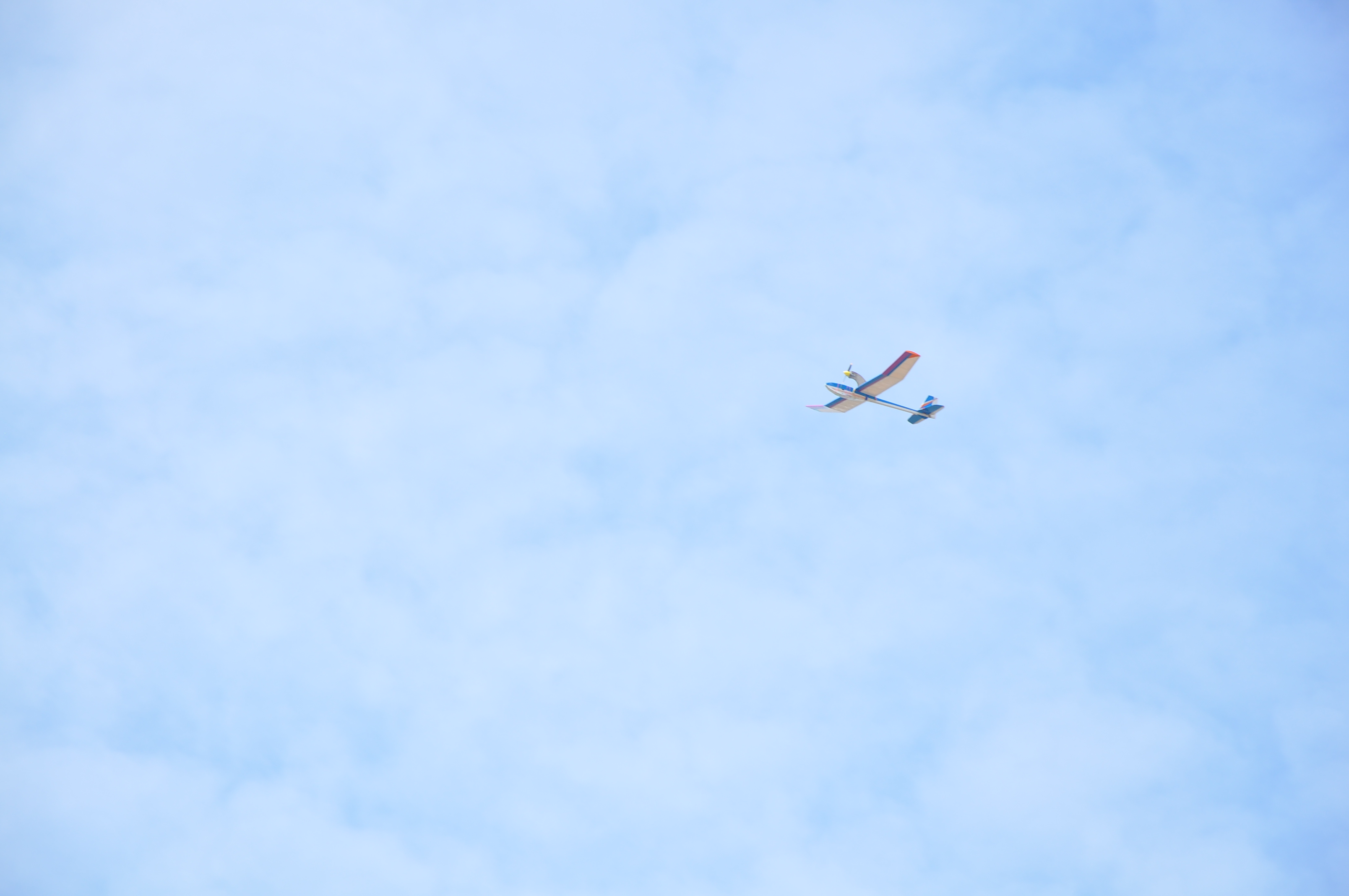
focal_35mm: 158
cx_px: 674
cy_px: 448
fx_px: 5895
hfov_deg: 13.1
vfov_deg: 8.7
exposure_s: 1/250
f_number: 8
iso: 200
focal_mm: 105
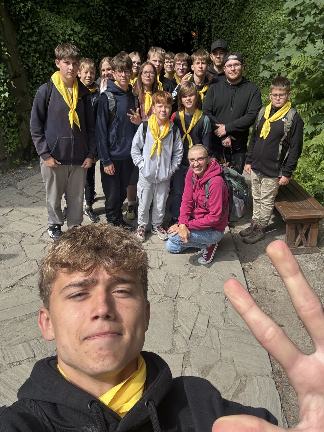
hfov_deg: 46.8
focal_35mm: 30
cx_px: 162
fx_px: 374
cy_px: 216
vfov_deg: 60.0
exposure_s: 1/373
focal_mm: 2.69
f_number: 1.9
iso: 25
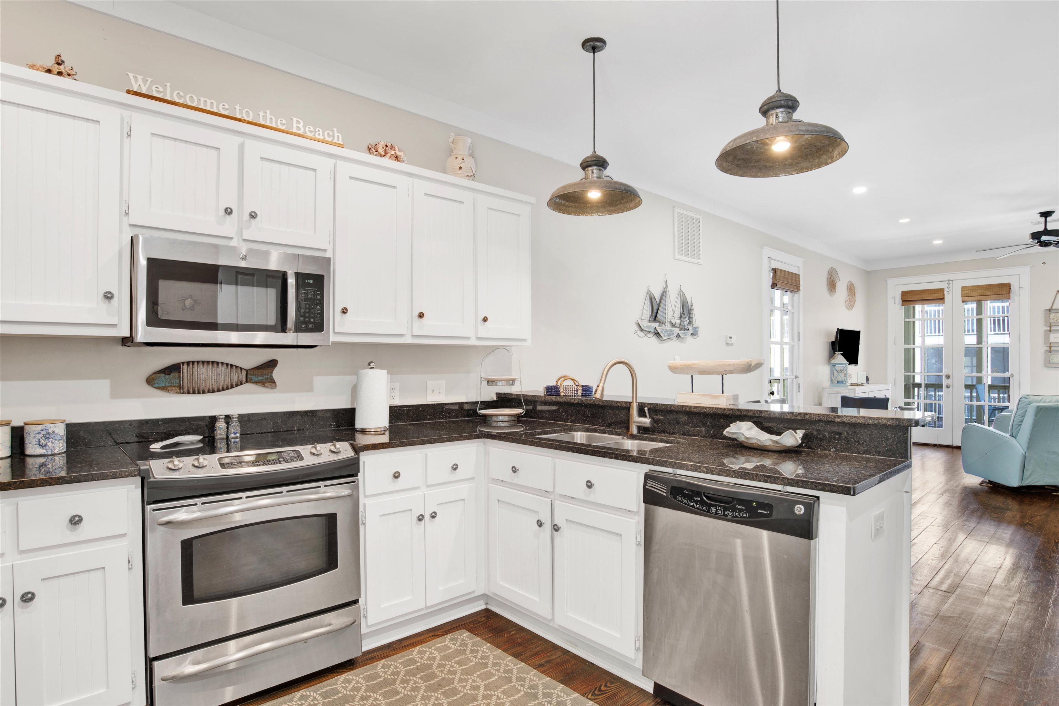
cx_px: 530
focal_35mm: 18
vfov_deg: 67.4
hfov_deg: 90.0
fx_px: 529
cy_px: 353
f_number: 11
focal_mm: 18
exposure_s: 1/2
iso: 200
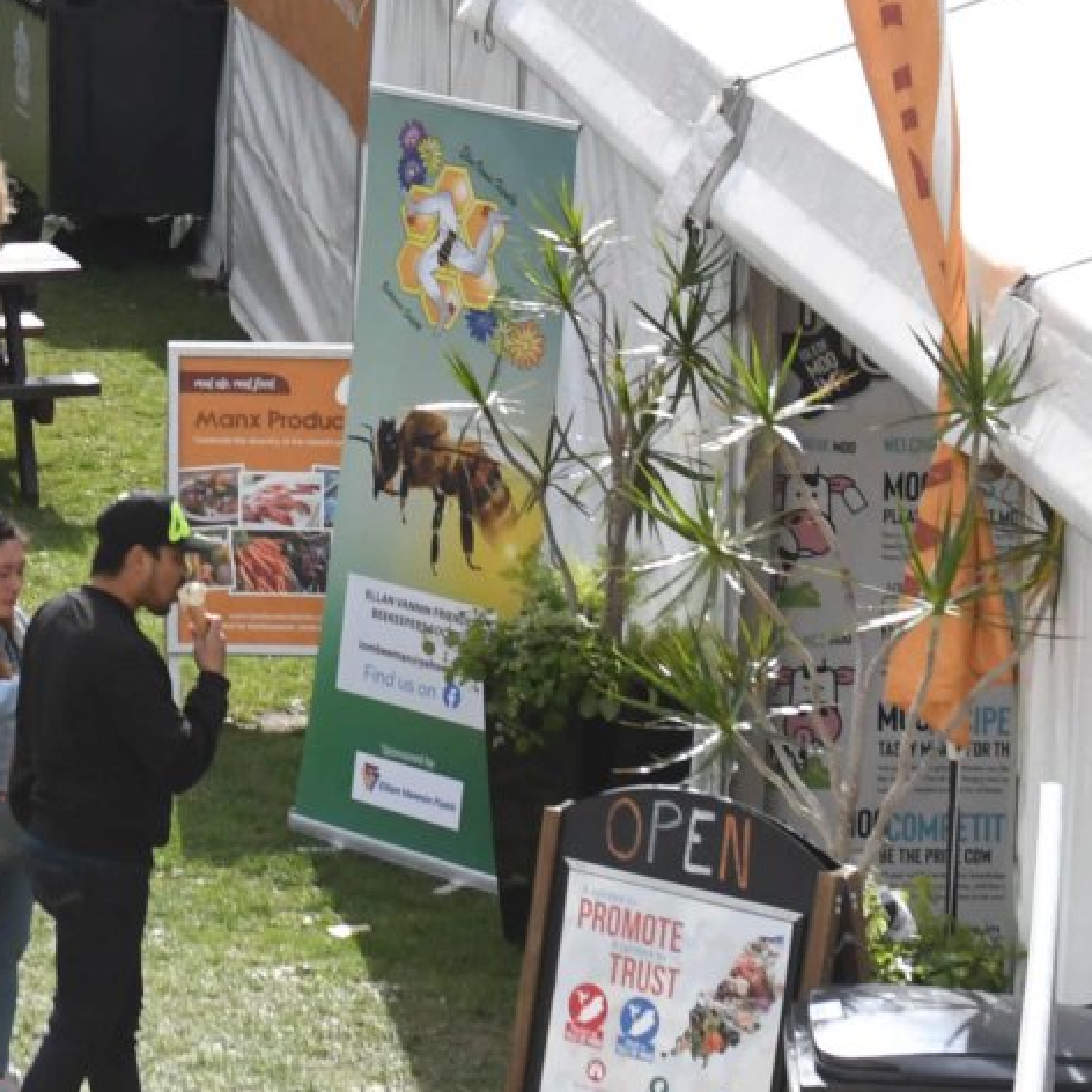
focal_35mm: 210
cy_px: -98
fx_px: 7495
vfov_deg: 8.3
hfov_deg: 8.1
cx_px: -659
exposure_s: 1/8000
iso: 1000
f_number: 4
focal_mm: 38
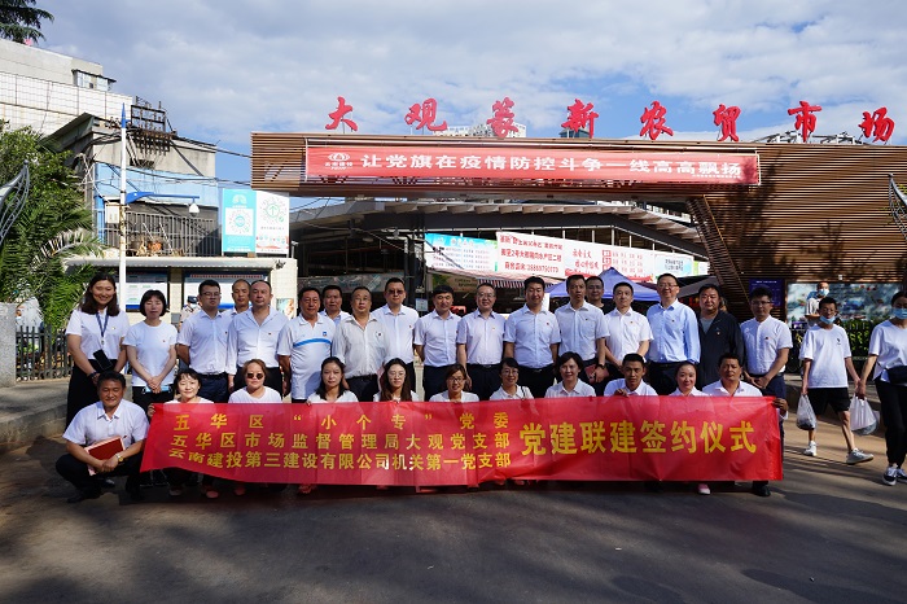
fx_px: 705
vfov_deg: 46.4
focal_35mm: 28
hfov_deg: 65.5
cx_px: 454
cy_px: 302
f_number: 11
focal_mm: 28
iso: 100
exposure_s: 1/125
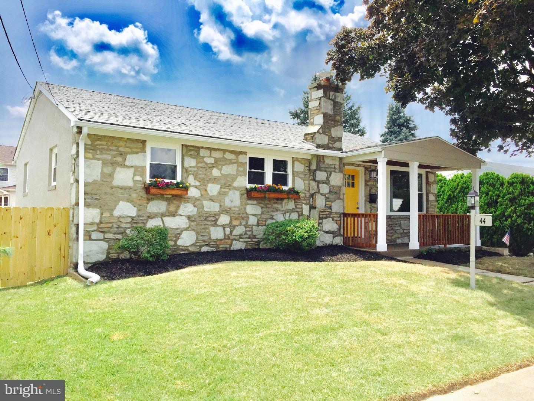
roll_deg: -1.4
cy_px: 200
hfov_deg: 61.7
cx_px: 267
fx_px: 447
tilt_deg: +1.5
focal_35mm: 29
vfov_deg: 48.2
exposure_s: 1/2825
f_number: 2.2
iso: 32
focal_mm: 4.15
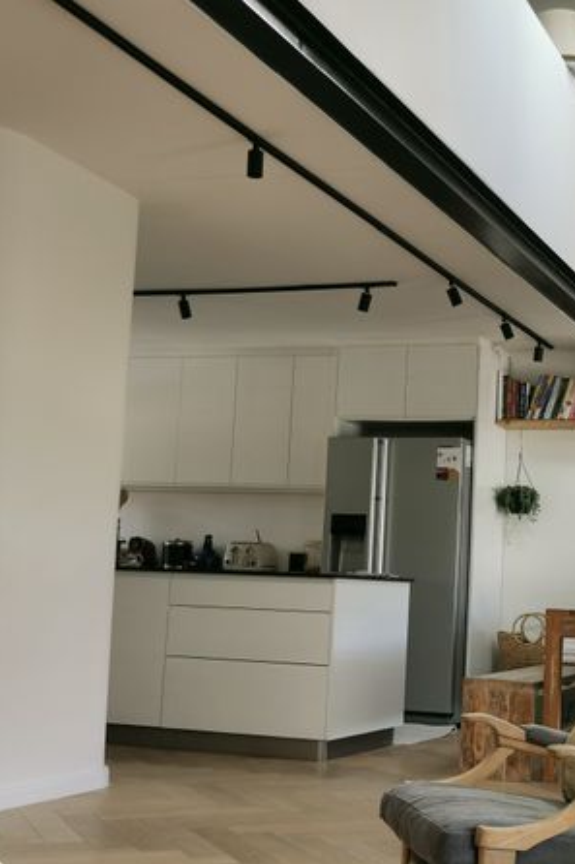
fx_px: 1343
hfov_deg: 23.8
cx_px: 453
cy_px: 434
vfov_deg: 35.7
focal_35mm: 56
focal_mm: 5.58
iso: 50
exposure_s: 1/136
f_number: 1.8
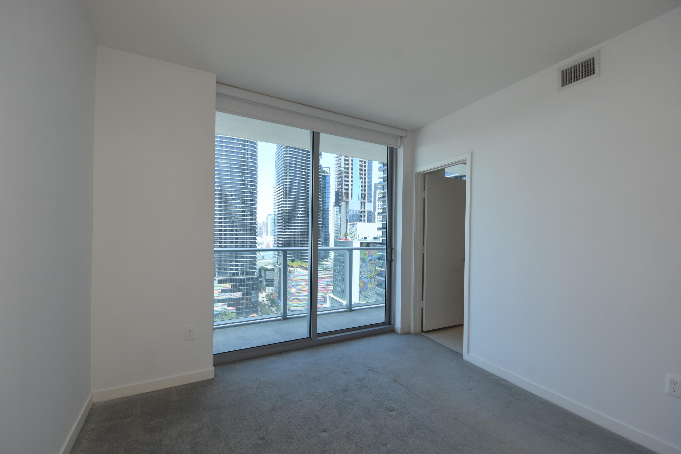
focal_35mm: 15
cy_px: 227
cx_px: 340
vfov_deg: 77.3
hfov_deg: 100.4
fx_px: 284
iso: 200
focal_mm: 10
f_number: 5
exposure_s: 1/100
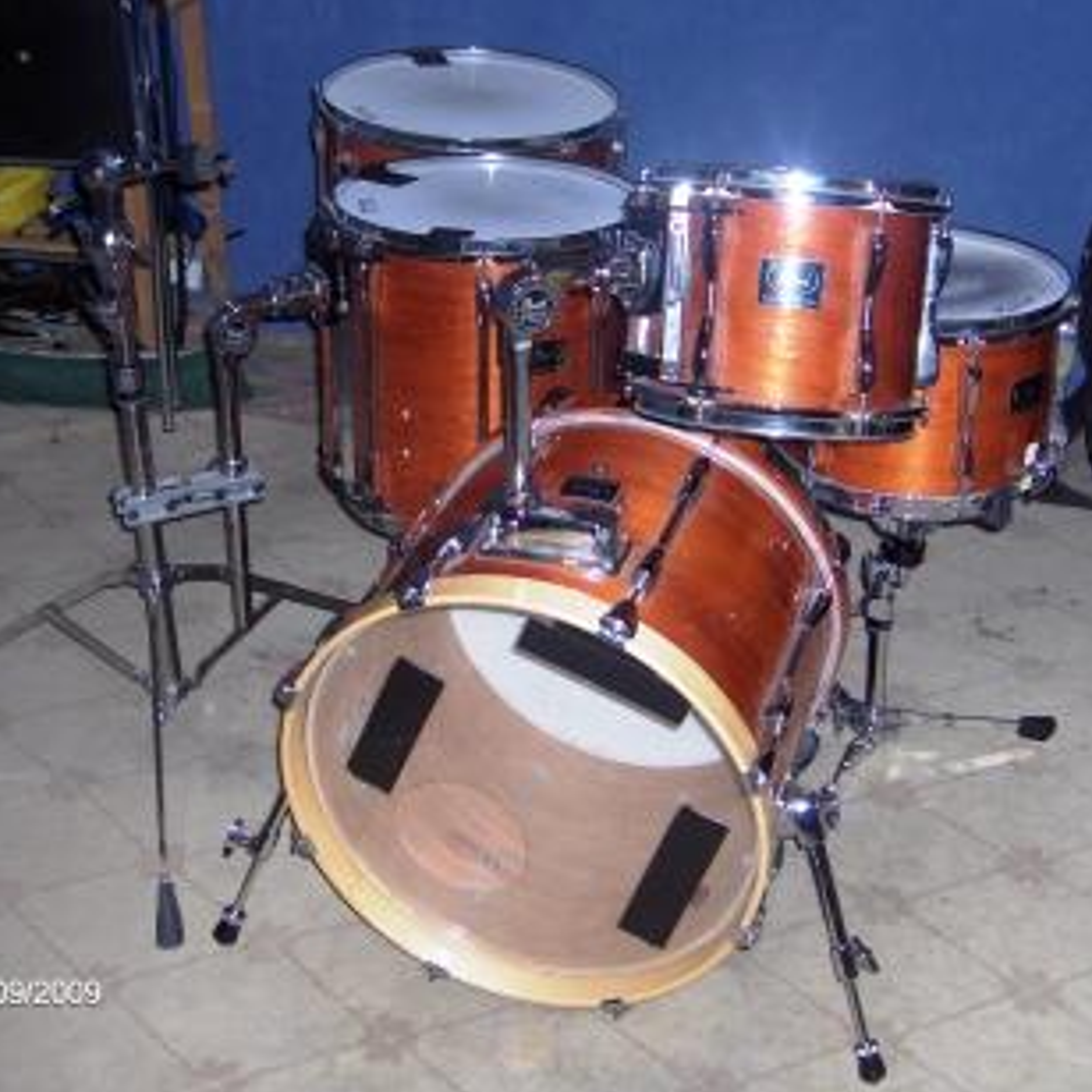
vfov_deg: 34.0
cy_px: 528
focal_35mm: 50
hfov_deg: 33.9
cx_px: 642
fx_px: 1785
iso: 100
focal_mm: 8
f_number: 2.8
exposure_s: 1/60
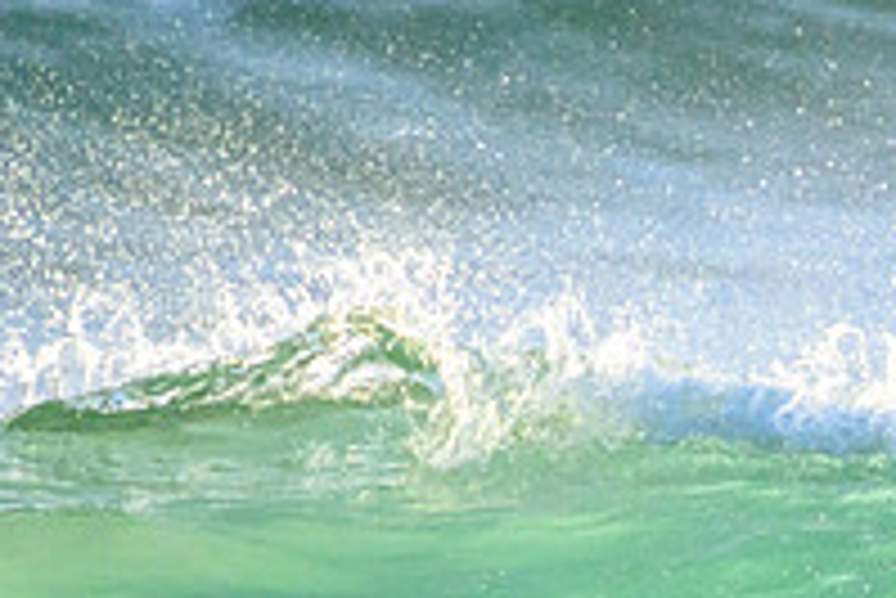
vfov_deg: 0.6
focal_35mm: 2329
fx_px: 58007
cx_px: 1067
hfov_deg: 0.9
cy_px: 722
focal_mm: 800
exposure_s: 1/2000
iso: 2800
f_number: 11
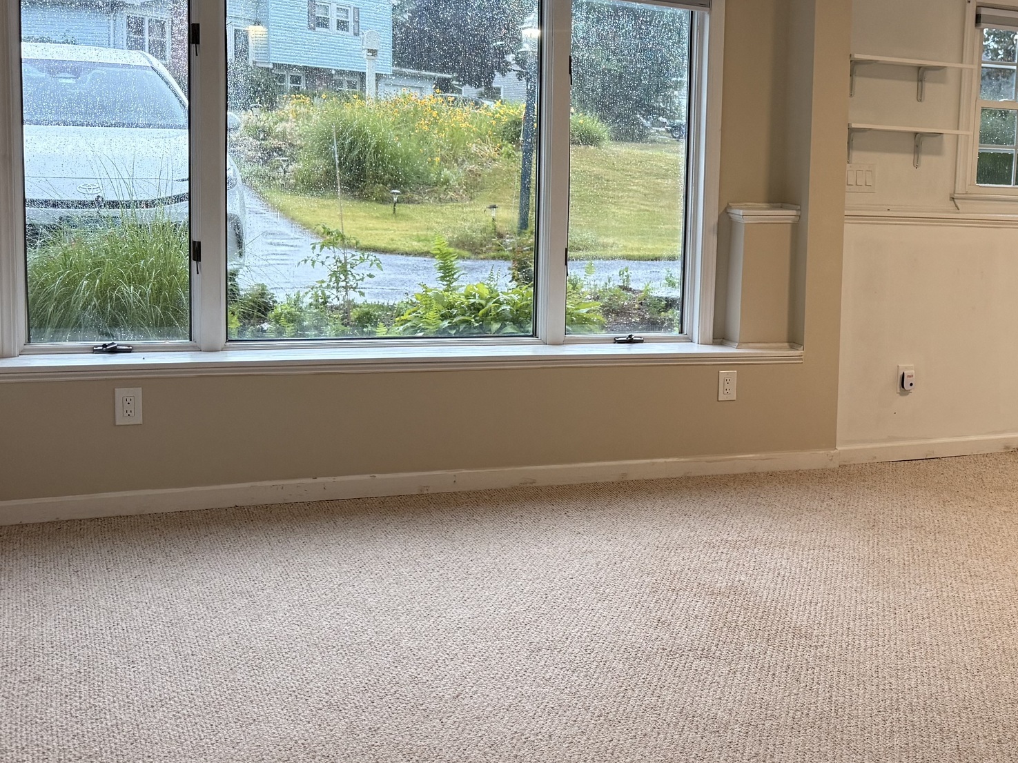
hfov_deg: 36.0
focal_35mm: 50
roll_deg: -2.7
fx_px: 1470
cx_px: 906
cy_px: 342
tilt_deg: -7.7
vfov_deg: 29.1
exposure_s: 1/120
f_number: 1.78
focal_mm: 6.76
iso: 125
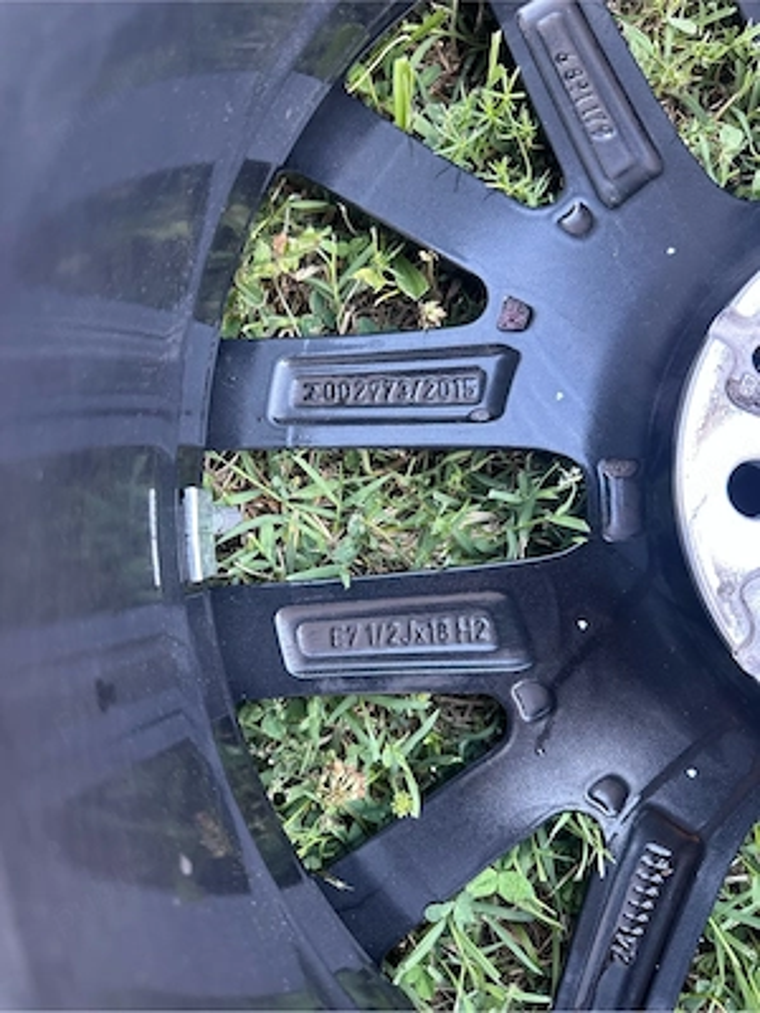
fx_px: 703
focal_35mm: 24
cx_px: 380
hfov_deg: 56.8
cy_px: 506
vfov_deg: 71.6
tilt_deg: -85.8
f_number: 1.78
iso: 250
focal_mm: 6.86
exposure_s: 1/63
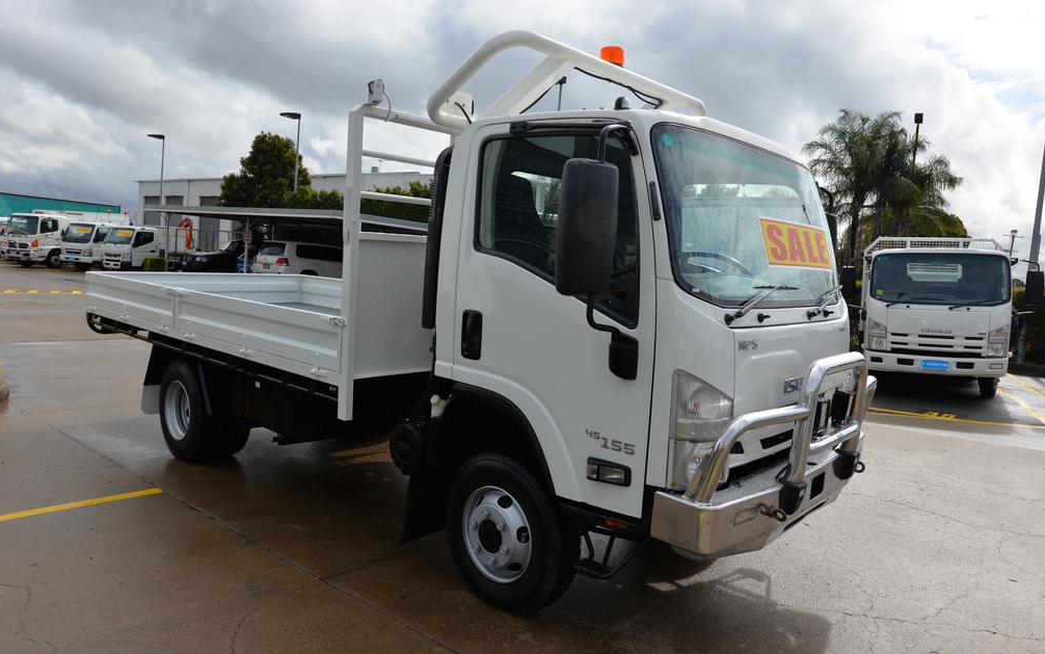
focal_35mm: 25
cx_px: 530
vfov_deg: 49.3
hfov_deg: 72.5
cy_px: 323
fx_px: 712
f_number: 8
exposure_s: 1/250
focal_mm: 24
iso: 100
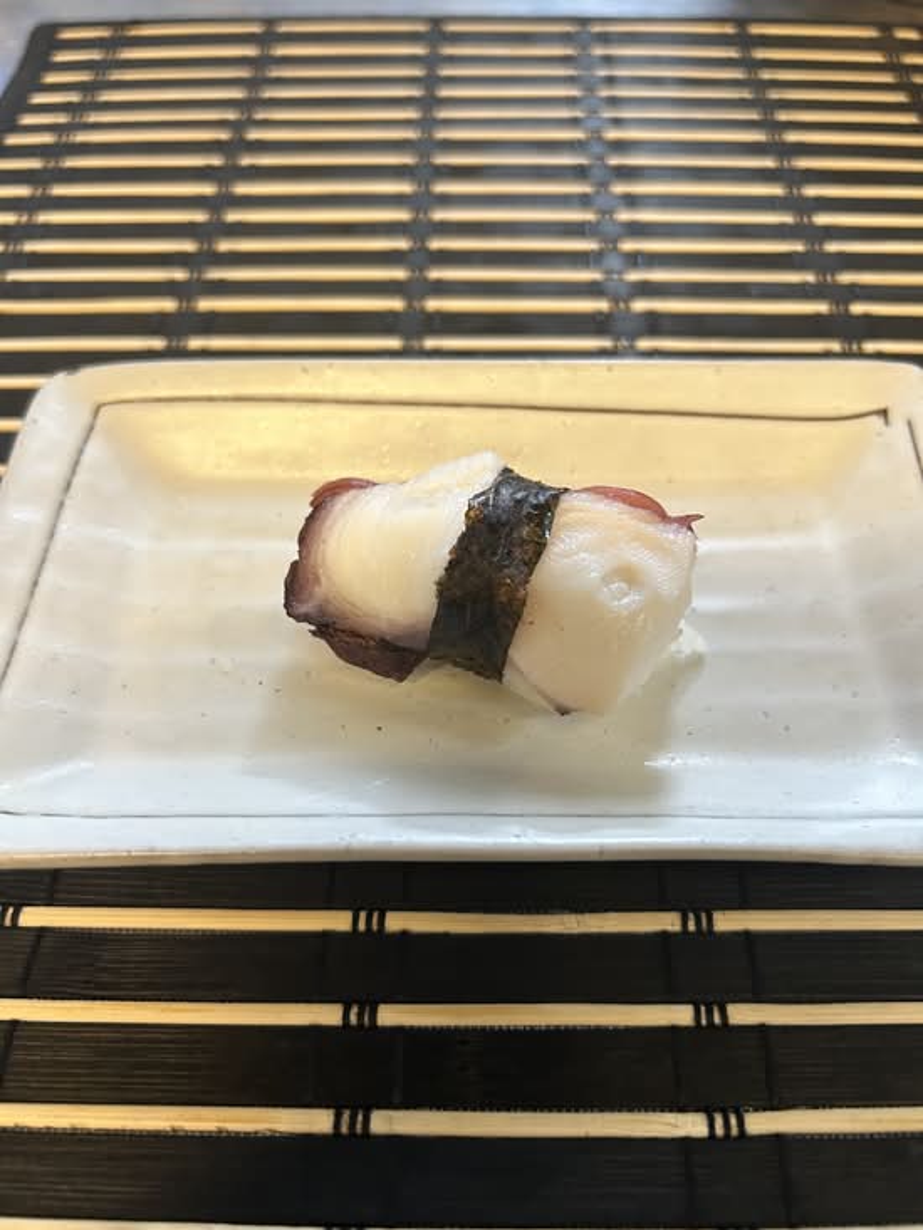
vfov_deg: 67.3
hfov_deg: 53.1
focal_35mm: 26
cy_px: 615
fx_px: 924
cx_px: 462
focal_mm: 5.7
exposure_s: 1/60
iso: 125
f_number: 1.5
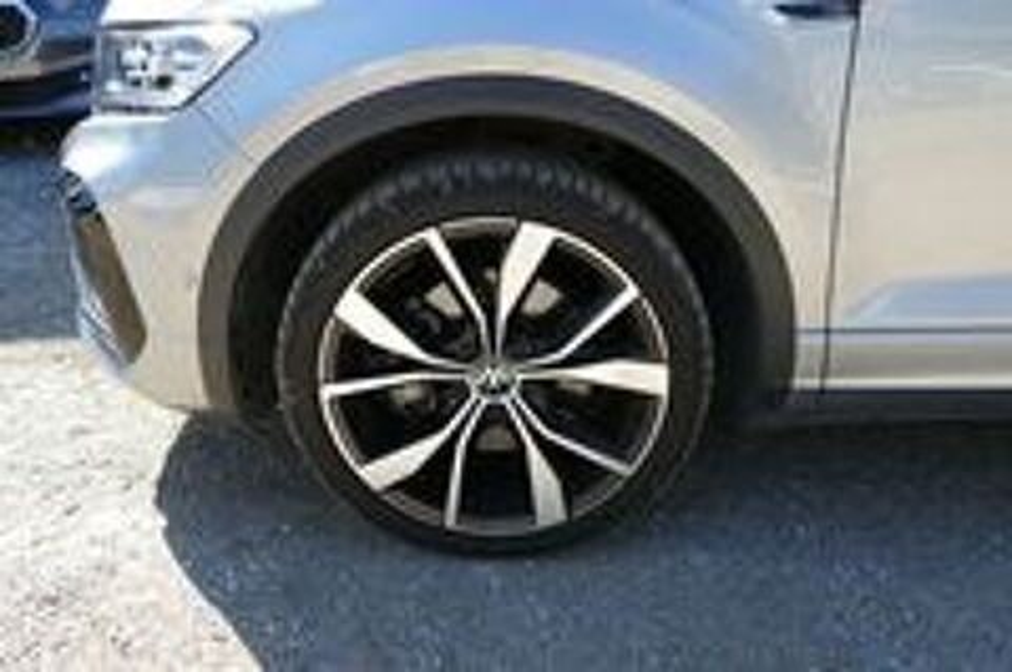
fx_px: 927
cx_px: 506
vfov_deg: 39.9
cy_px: 336
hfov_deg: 57.3
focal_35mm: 33
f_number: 3
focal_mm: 12.12
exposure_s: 1/400
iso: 125
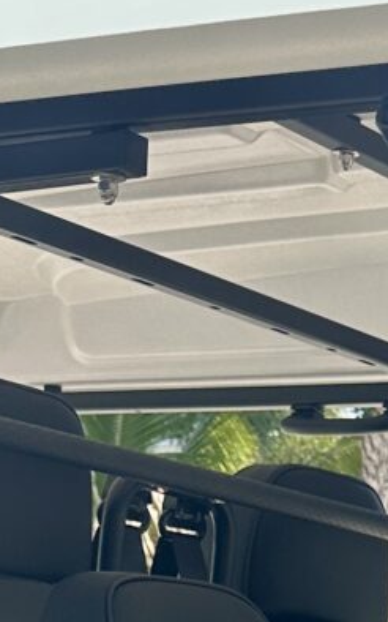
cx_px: 517
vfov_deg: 14.7
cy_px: 1127
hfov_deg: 10.3
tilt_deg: -10.4
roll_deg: -4.0
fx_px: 2099
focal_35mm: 124
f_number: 1.78
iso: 80
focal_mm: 6.86
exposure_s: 1/1845
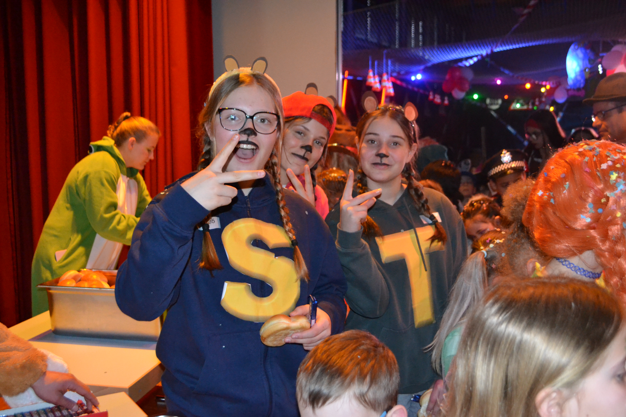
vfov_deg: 34.2
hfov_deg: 49.6
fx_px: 678
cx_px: 313
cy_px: 208
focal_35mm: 39
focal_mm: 26
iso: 3200
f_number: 4.2
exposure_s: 1/60
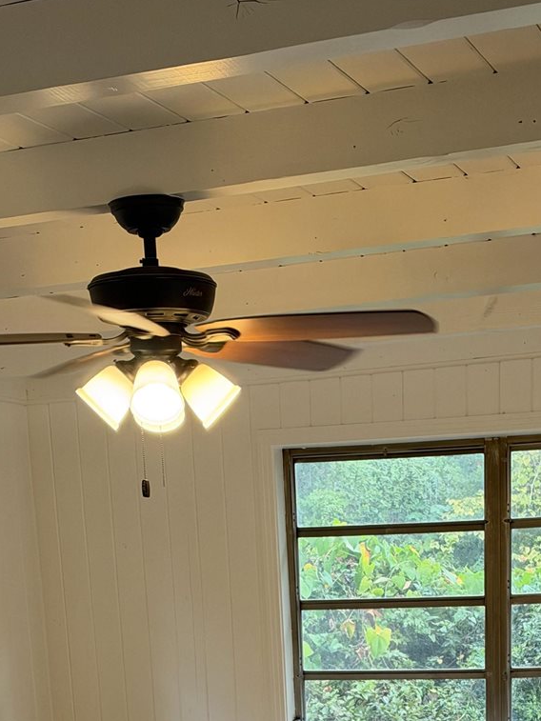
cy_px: 969
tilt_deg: -14.1
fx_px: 1521
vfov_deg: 23.2
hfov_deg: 20.1
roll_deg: +2.0
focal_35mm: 73
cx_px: 377
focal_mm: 6.93
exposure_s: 1/120
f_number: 1.8
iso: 250
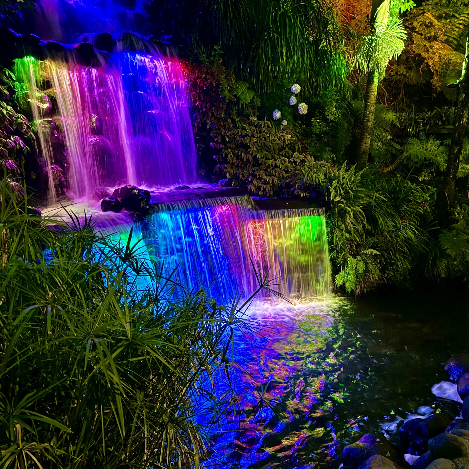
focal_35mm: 29
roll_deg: +0.8
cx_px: 260
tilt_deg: -10.7
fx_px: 445
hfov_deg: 55.5
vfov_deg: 55.6
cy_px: 236
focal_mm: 6.86
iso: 1000
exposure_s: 1/10
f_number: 1.78
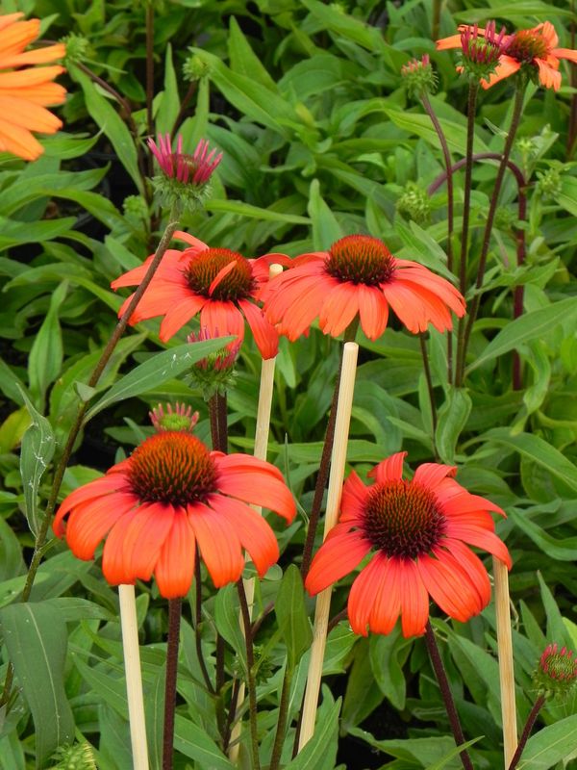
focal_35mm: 129
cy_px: 385
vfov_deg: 15.3
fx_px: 2867
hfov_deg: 11.5
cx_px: 288
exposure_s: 1/30
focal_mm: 23
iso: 160
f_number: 5
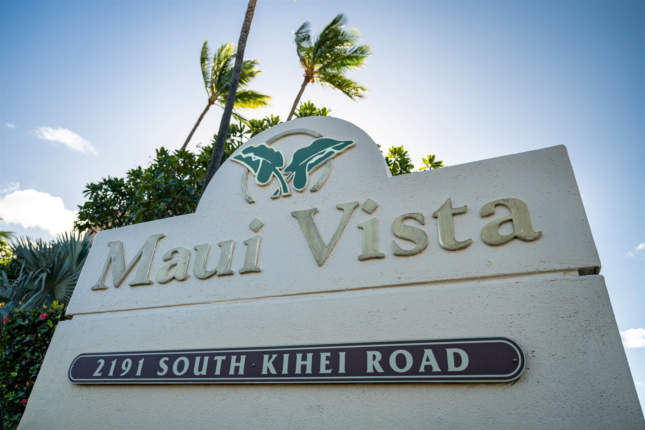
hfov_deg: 73.7
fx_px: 430
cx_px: 322
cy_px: 215
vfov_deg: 53.1
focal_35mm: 24
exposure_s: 1/1000
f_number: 3.2
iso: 400
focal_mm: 24
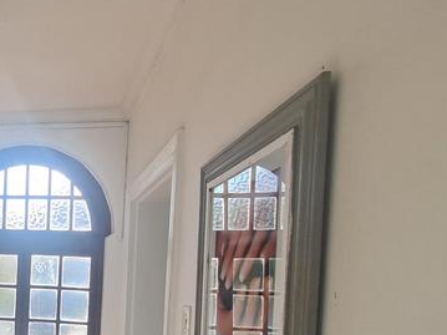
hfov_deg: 49.5
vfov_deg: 44.8
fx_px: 374
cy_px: 286
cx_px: -6
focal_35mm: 29
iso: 50
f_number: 2.2
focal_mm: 1.74
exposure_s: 1/179
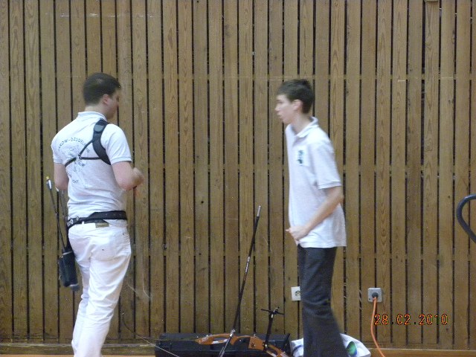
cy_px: 178
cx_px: 238
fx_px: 1609
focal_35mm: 117
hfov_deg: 16.8
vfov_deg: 12.7
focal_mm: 20.8
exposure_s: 1/12.5
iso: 400
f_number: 4
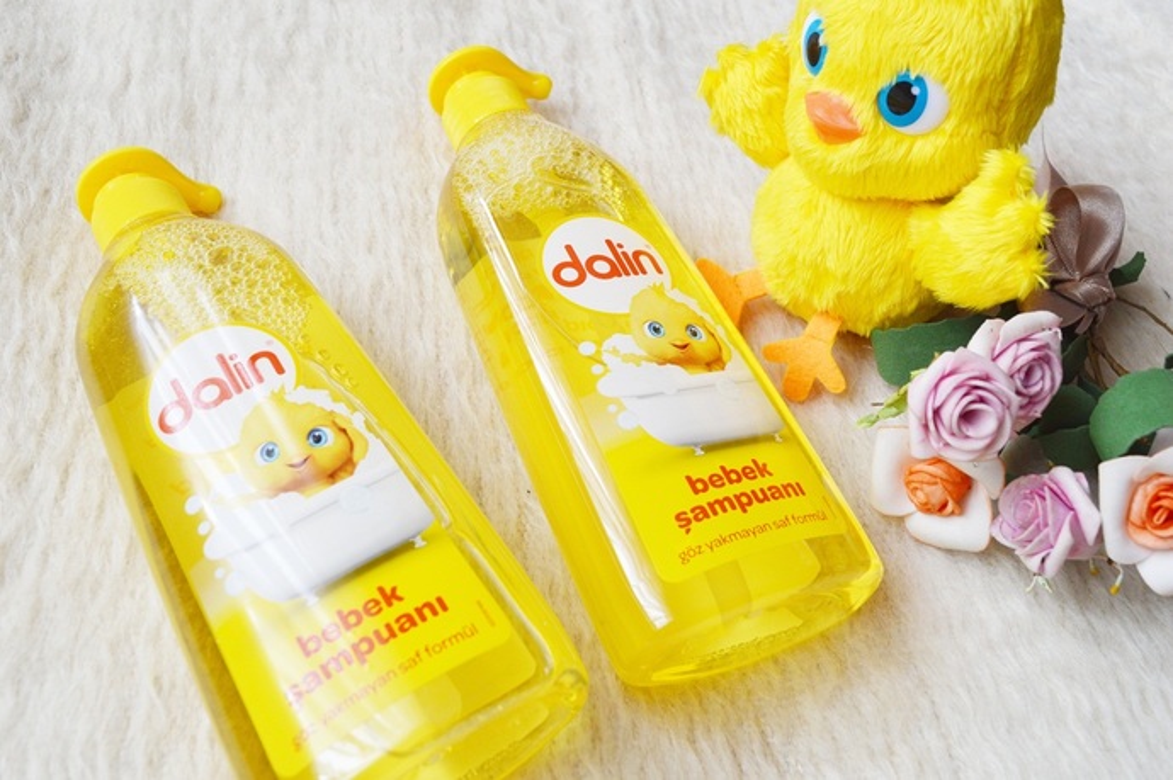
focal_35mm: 34
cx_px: 586
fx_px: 1123
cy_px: 390
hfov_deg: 55.1
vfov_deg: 38.3
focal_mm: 23
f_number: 8
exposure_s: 1/60
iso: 400
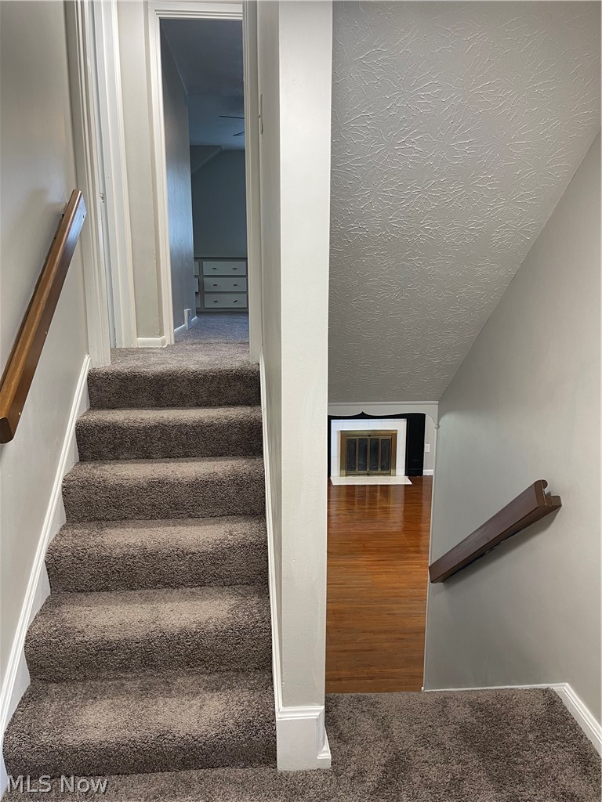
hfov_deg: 54.9
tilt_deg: -10.3
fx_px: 580
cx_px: 301
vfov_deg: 69.4
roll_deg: +0.6
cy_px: 401
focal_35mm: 25
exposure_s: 1/60
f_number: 1.6
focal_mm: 5.1
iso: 100
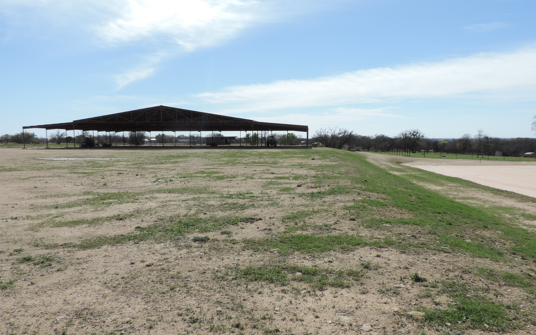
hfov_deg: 66.4
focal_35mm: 28
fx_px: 409
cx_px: 290
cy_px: 191
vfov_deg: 44.4
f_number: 3
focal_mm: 4.3
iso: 80
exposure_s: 1/1250
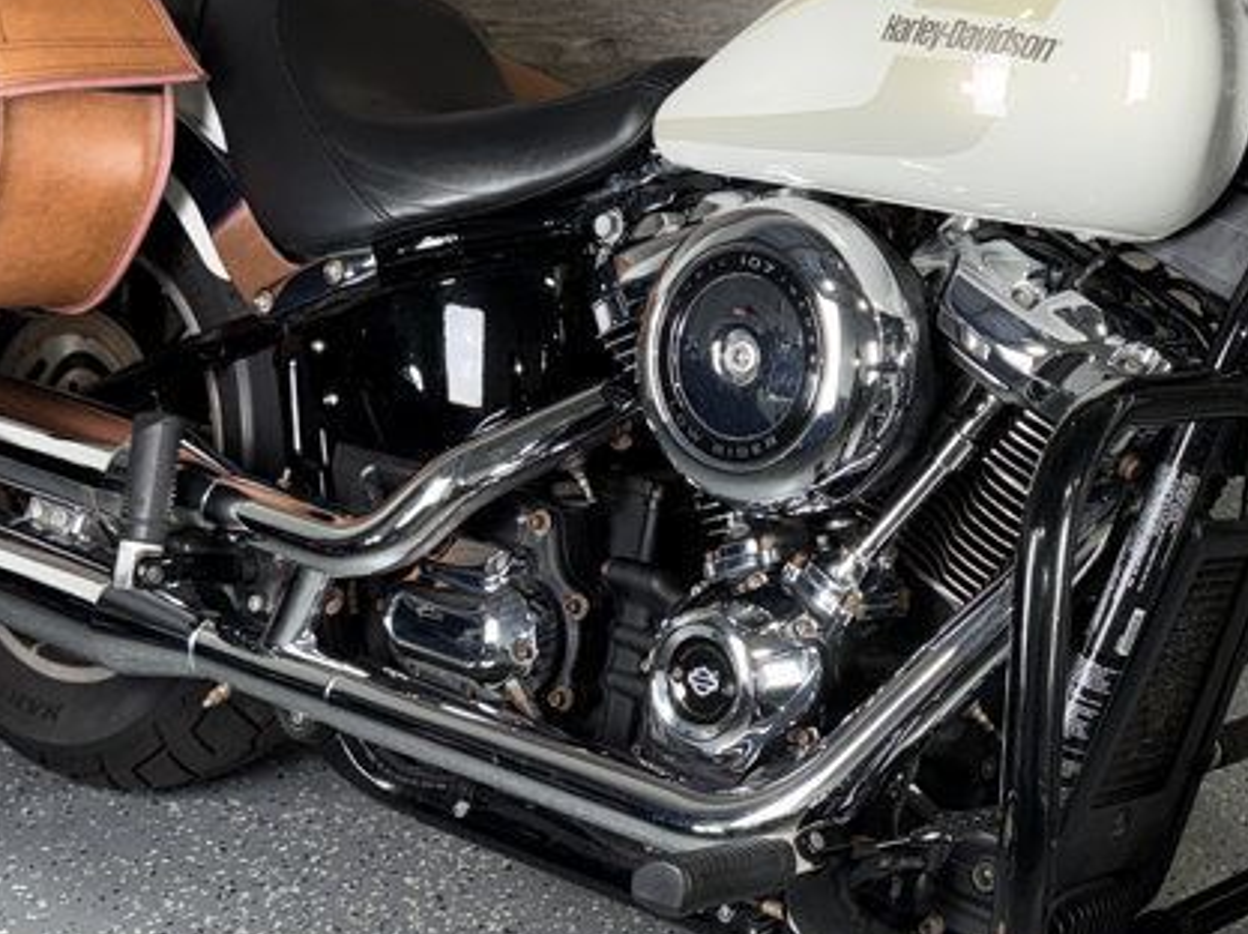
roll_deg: -1.7
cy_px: 401
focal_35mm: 59
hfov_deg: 31.7
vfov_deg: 24.8
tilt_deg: -18.7
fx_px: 2125
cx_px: 1041
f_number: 1.78
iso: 64
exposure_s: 1/30
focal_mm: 6.76
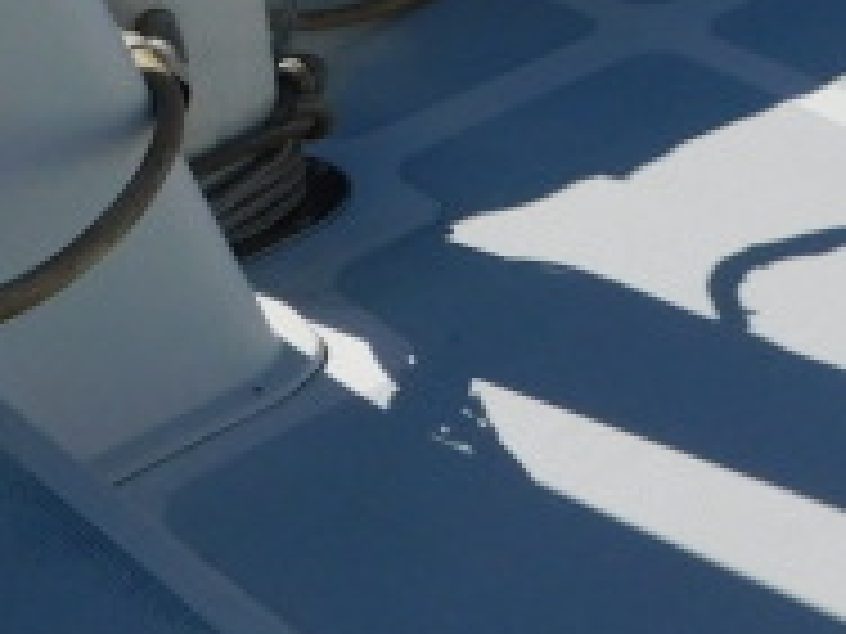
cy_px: -144
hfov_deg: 19.1
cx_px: 972
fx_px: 2395
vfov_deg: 14.6
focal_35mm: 98
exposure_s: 1/1000
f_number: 6
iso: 125
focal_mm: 4
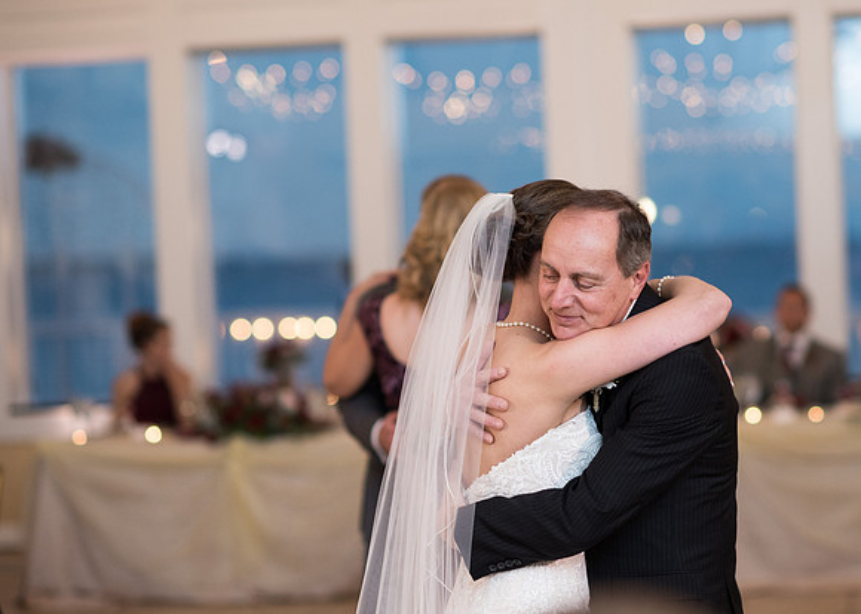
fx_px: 2701
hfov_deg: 18.1
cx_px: 536
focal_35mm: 110
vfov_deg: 13.0
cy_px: 331
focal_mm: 85
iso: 1000
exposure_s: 1/200
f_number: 2
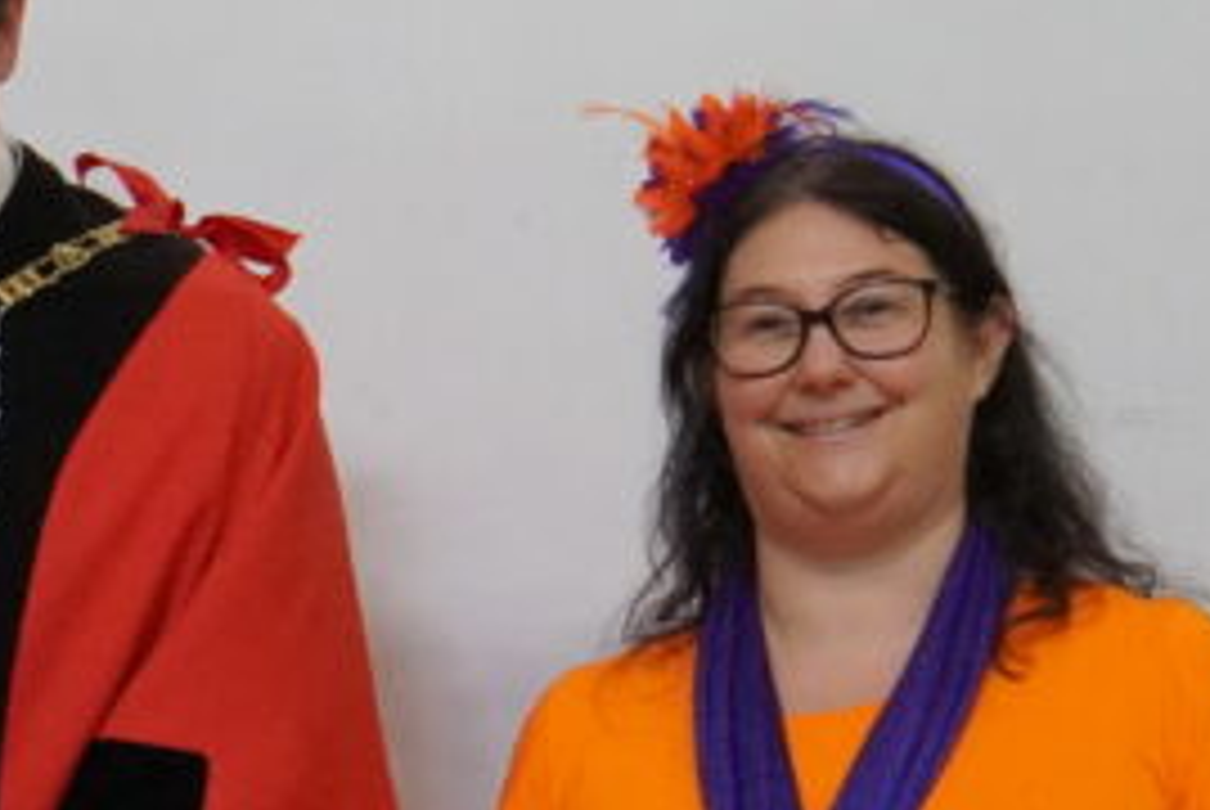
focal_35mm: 177
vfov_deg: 7.8
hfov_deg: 11.5
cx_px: 45
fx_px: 5952
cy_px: 515
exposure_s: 1/160
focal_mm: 31
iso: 5000
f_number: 5
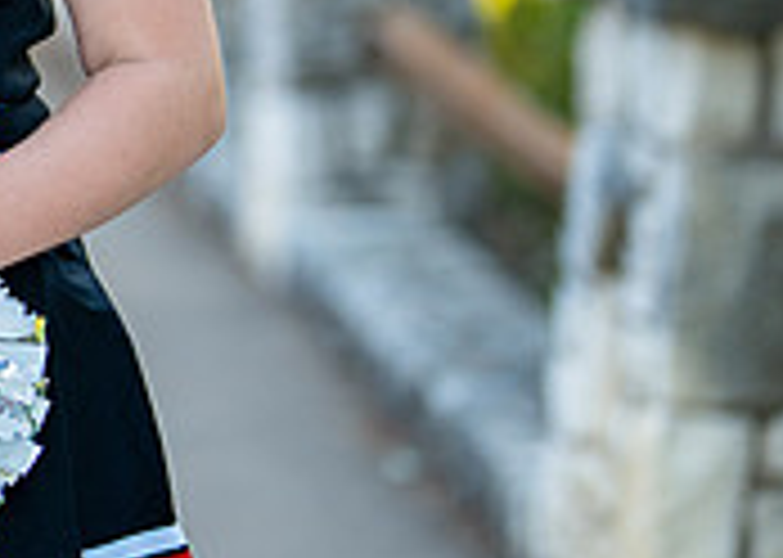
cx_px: -139
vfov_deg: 7.0
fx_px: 4511
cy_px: -137
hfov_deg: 9.8
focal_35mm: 203
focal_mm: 50
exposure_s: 1/640
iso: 200
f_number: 1.2
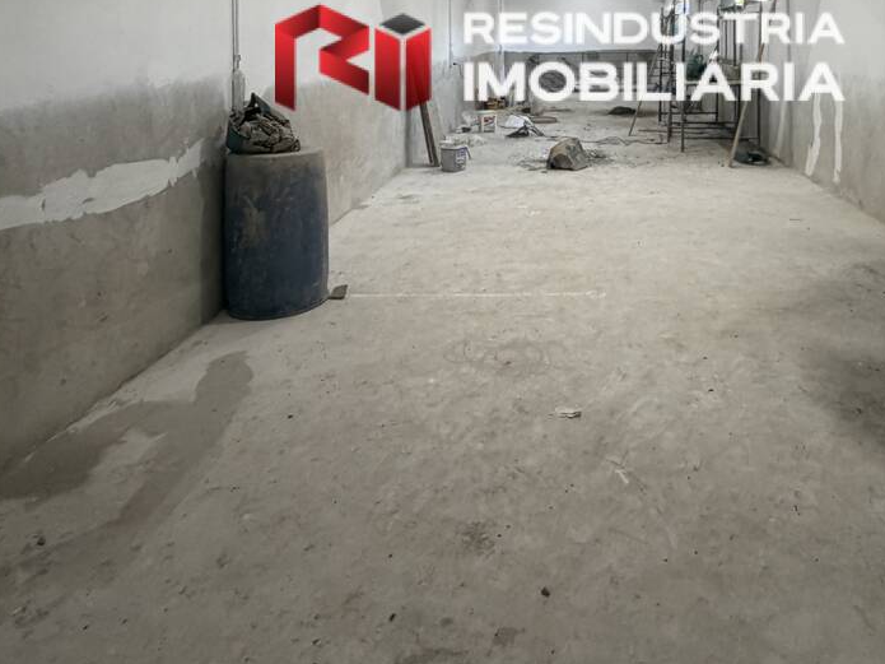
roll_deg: +0.7
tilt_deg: -2.3
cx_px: 596
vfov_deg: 43.8
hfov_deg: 60.1
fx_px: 741
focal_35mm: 29
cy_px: 60
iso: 200
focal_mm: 2.22
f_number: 2.2
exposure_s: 1/60
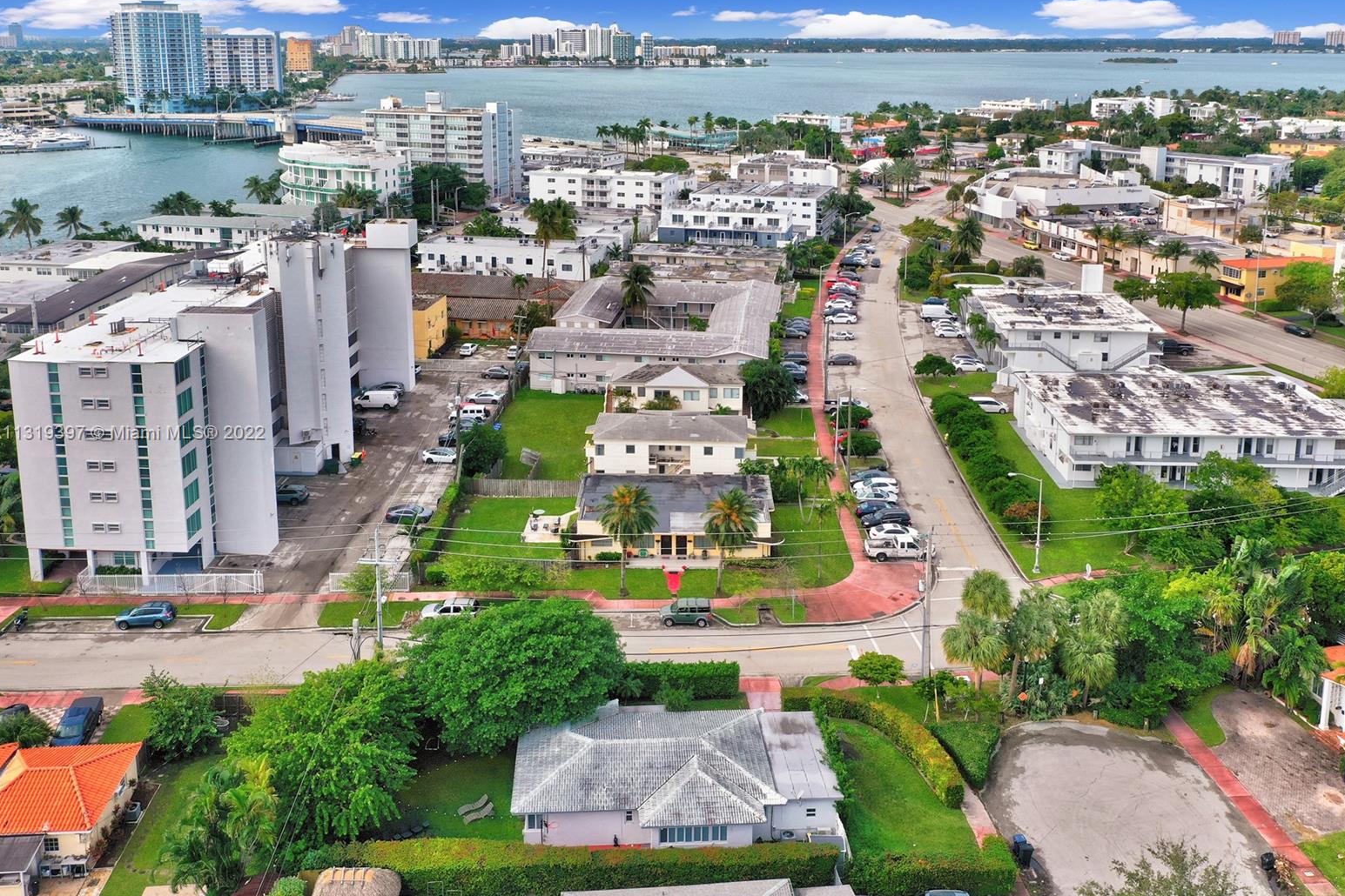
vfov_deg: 45.0
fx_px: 1083
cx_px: 683
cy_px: 434
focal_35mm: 29
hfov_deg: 63.7
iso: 100
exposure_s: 1/640
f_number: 6.3
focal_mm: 10.3
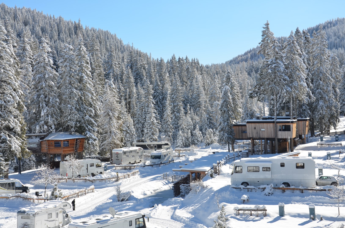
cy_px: 114
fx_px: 574
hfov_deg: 33.5
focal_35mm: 60
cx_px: 172
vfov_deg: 22.5
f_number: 8
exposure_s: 1/250
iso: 100
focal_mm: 40
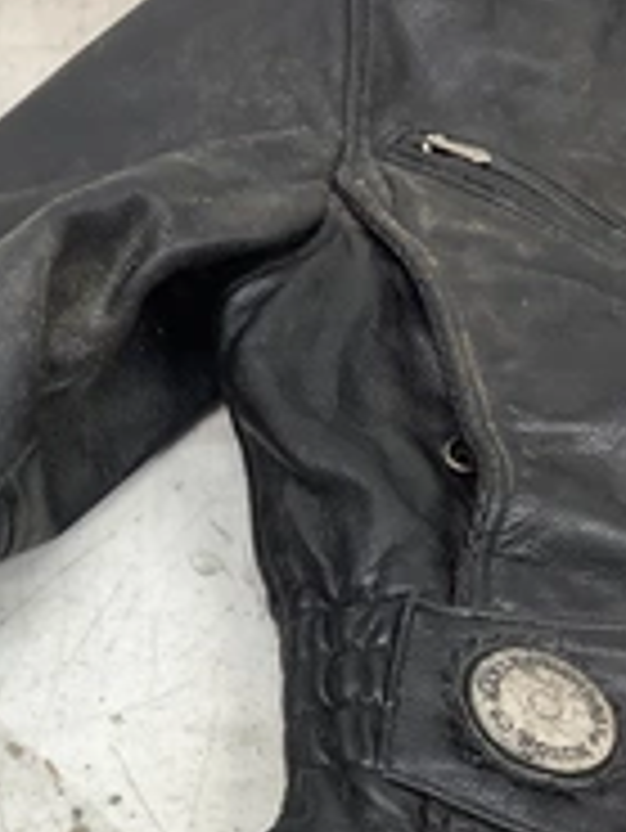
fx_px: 1614
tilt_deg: -54.7
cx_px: -131
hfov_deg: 20.5
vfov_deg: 28.3
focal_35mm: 67
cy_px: 666
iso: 50
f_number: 2.4
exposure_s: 1/60
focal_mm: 3.3
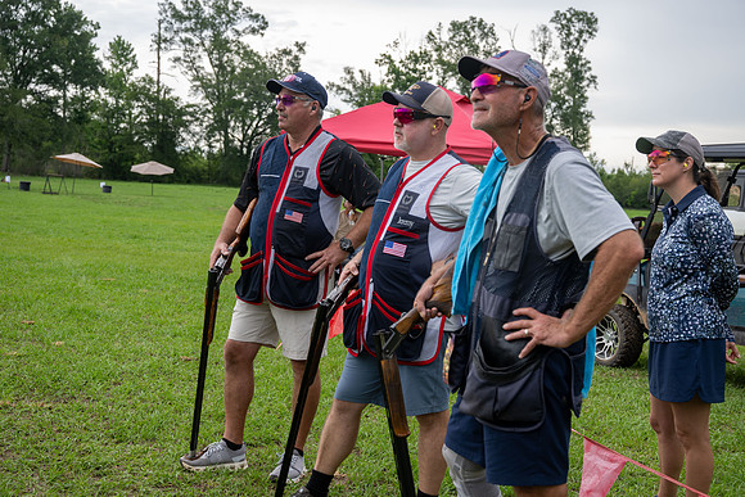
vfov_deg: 27.5
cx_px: 372
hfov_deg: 40.3
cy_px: 248
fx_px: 1014
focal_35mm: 49
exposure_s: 1/100
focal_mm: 49
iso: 64
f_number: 5
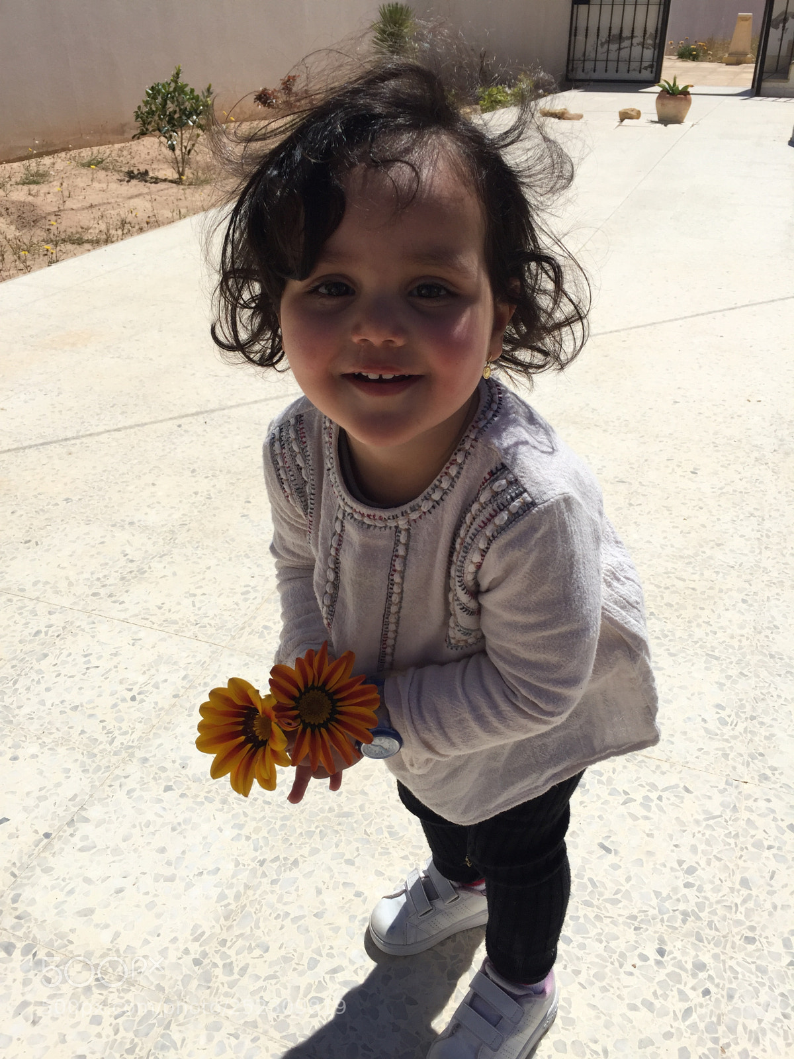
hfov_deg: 48.2
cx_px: 397
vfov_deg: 61.7
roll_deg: +0.5
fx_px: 887
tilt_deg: -29.1
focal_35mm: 29
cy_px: 530
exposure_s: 1/3300
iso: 32
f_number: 2.2
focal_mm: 4.15
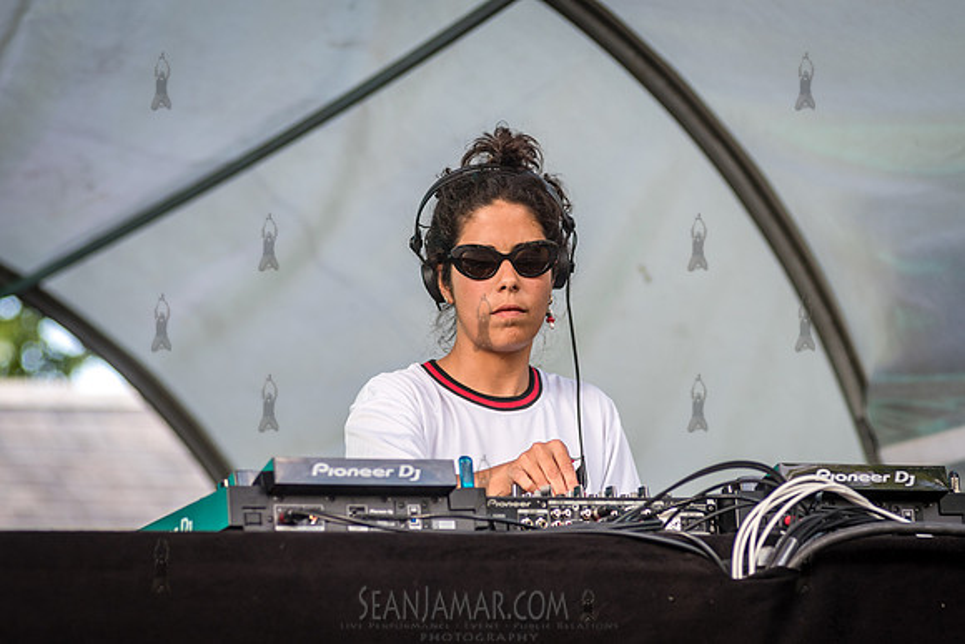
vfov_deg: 7.5
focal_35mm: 184
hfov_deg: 11.2
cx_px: 482
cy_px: 322
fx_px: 4923
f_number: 3.5
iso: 250
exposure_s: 1/400
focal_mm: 135
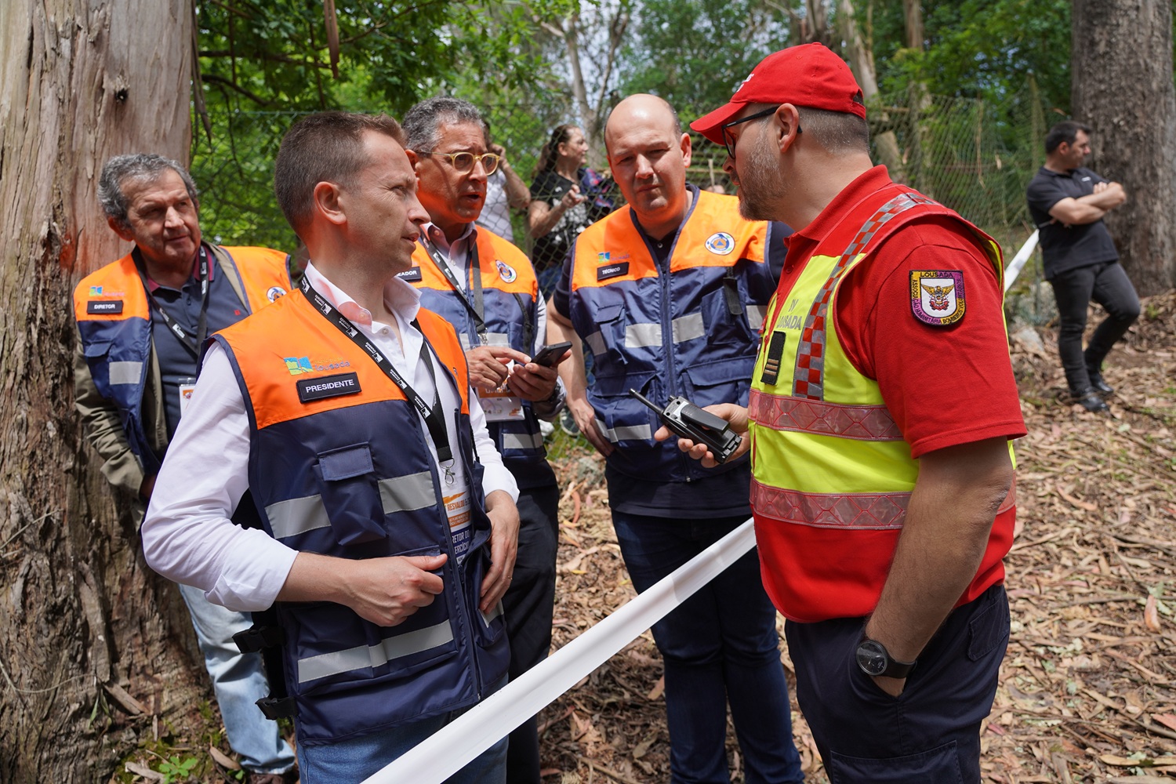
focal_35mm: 24
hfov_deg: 73.7
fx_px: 784
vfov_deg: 53.1
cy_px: 392
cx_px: 588
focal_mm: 24
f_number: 4.5
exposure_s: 1/320
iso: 100
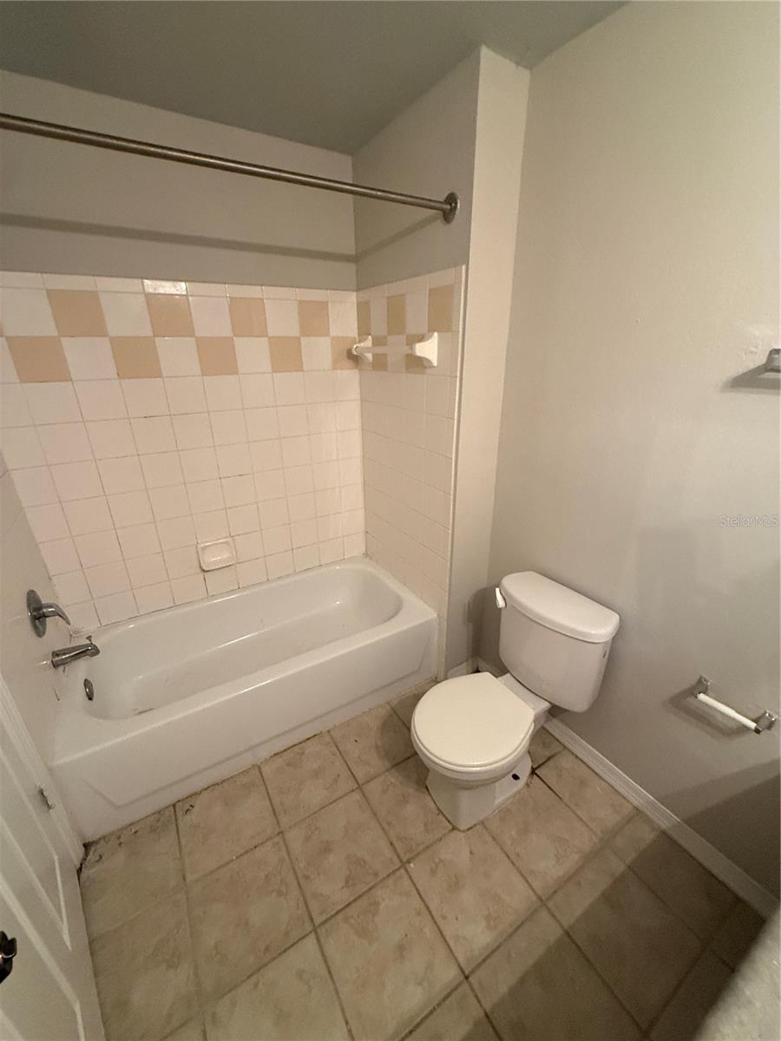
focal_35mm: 14
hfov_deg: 85.7
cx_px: 390
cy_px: 520
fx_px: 421
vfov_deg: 102.1
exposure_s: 1/60
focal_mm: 2.22
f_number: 2.2
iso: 500
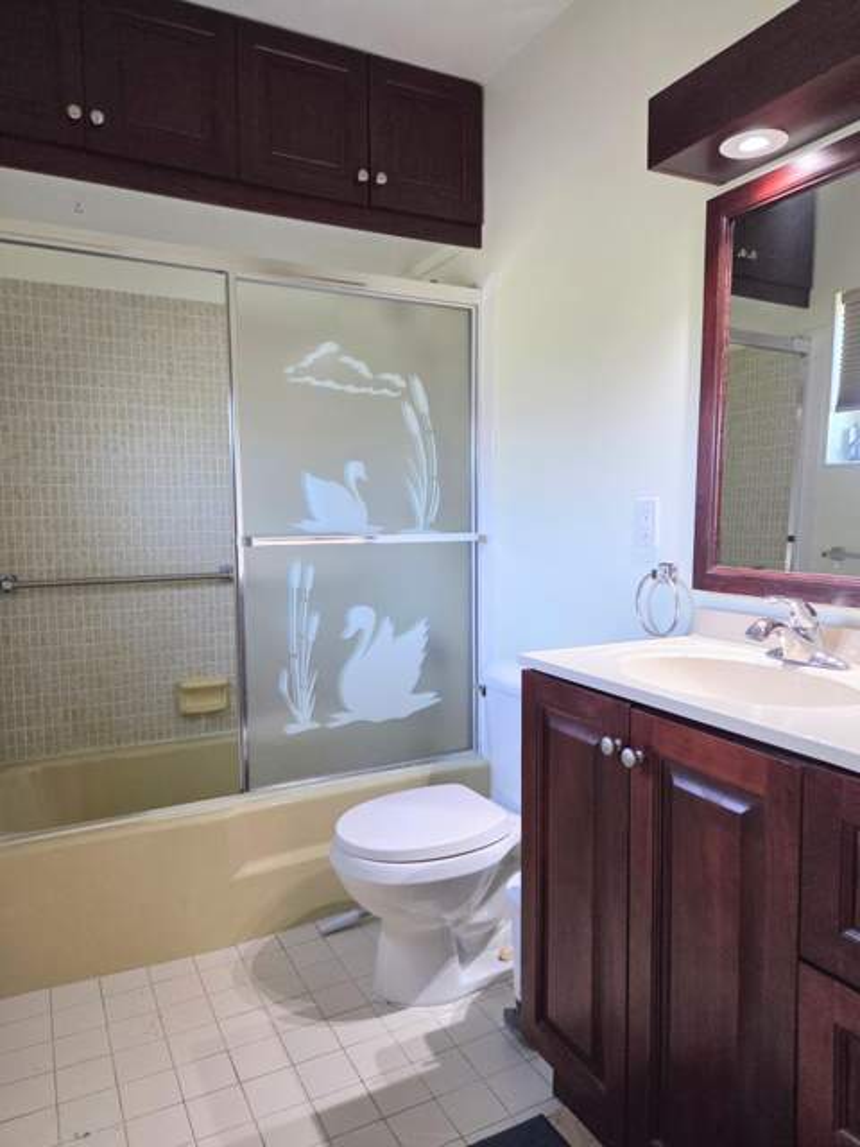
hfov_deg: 58.9
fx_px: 762
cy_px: 574
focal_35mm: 23
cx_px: 430
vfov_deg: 73.9
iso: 320
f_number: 1.8
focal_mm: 5.4
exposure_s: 1/120
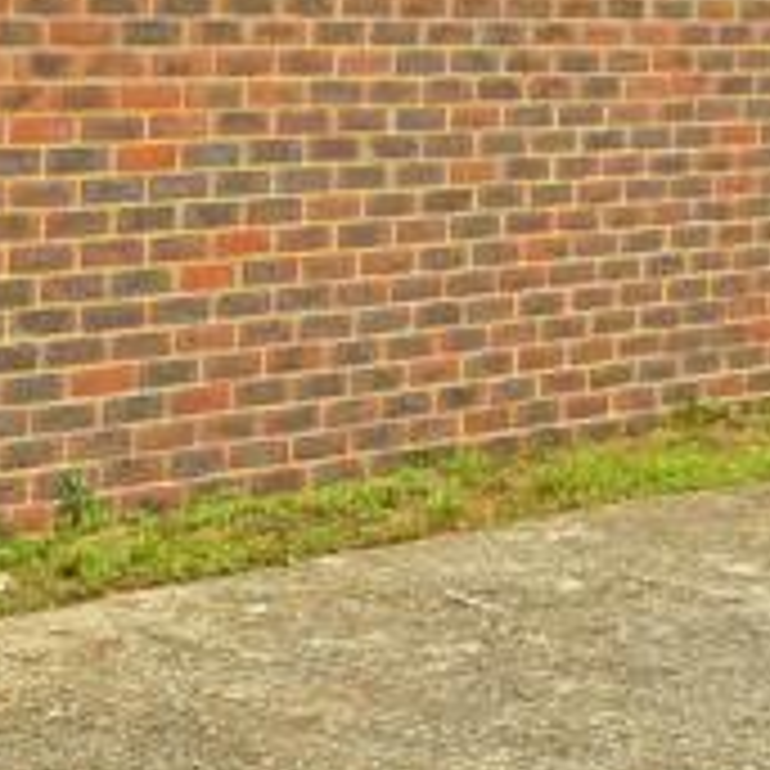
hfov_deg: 13.5
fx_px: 3196
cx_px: 770
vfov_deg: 13.5
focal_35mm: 127
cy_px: -68
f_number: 14
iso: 200
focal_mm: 26
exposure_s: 1/15
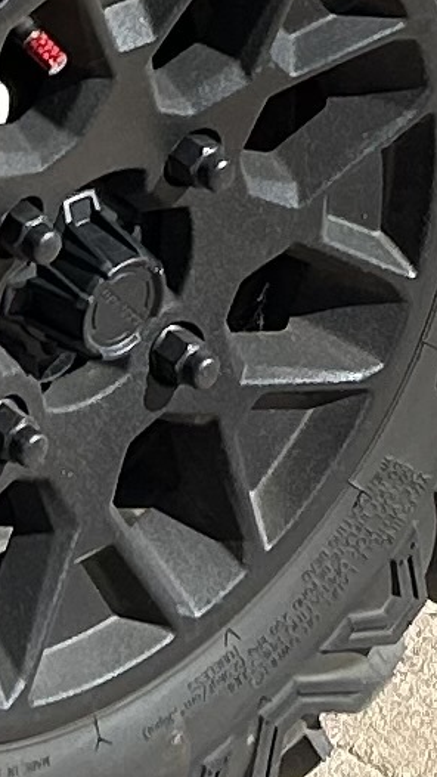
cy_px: -829
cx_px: 478
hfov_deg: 5.6
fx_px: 4469
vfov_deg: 9.3
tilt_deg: -21.0
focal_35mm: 217
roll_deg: +0.0
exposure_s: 1/3257
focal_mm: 5.7
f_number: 1.5
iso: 50
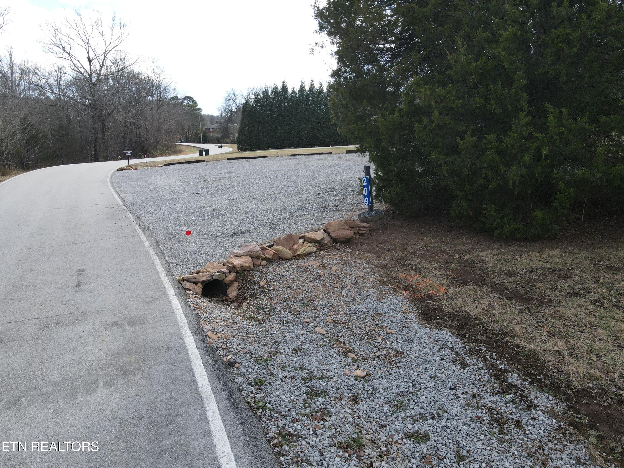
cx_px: 312
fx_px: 433
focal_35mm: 24
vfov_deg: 56.8
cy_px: 234
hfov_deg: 71.6
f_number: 2.8
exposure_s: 1/320
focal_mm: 4.5
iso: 100
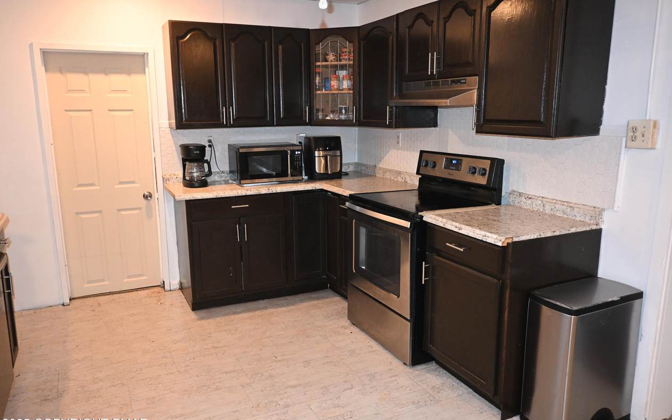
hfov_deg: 66.5
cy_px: 217
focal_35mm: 28
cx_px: 333
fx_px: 513
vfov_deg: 44.5
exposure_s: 1/60
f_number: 3.5
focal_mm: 18
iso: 1600
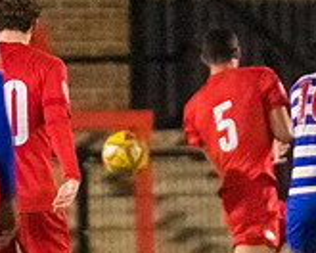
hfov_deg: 1.0
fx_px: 18967
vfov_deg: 0.8
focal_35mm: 2028
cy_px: 249
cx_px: 216
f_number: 2.8
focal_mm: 300
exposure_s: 1/1250
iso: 8000
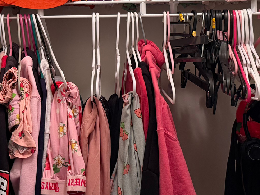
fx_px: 511
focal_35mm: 68
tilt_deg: -3.4
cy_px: 60
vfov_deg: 21.5
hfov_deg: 28.3
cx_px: 76
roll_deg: +0.6
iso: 320
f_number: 1.78
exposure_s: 1/60
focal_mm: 6.76
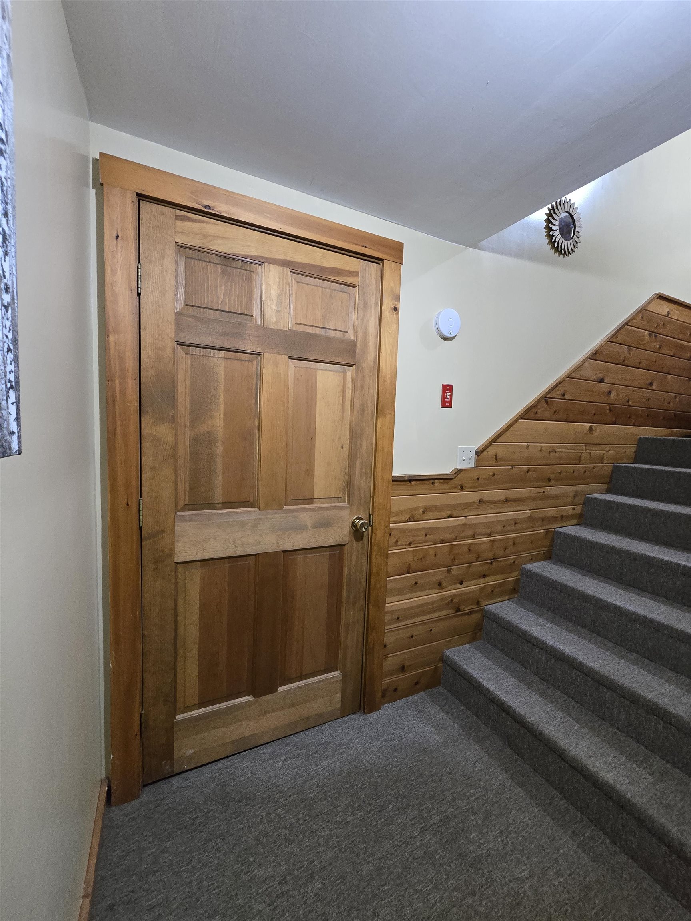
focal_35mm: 13
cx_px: 346
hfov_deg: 89.9
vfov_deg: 106.2
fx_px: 346
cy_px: 460
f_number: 2.2
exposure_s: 1/60
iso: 1250
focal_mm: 2.2
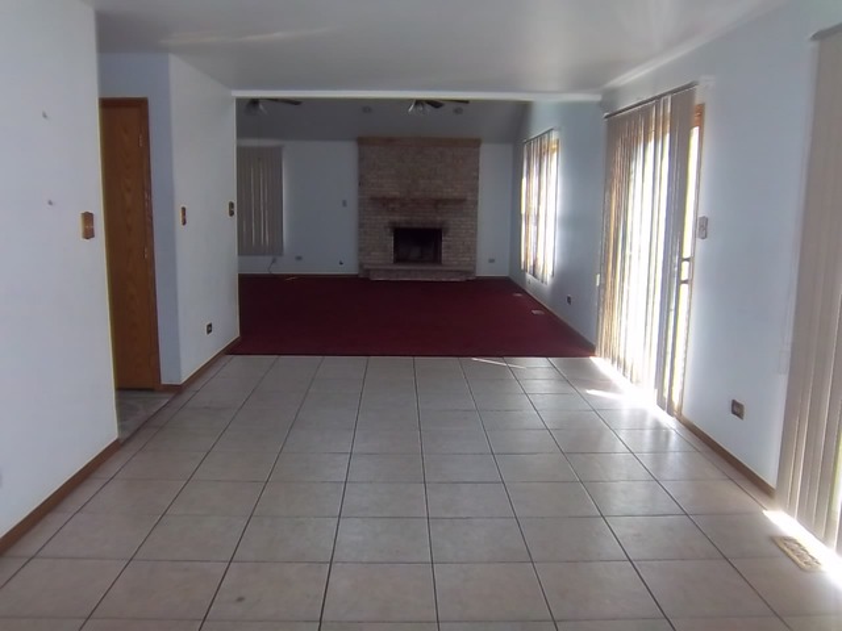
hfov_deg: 63.4
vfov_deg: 49.7
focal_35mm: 28
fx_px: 681
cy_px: 316
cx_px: 421
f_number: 3.5
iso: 100
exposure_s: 1/50
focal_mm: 5.05
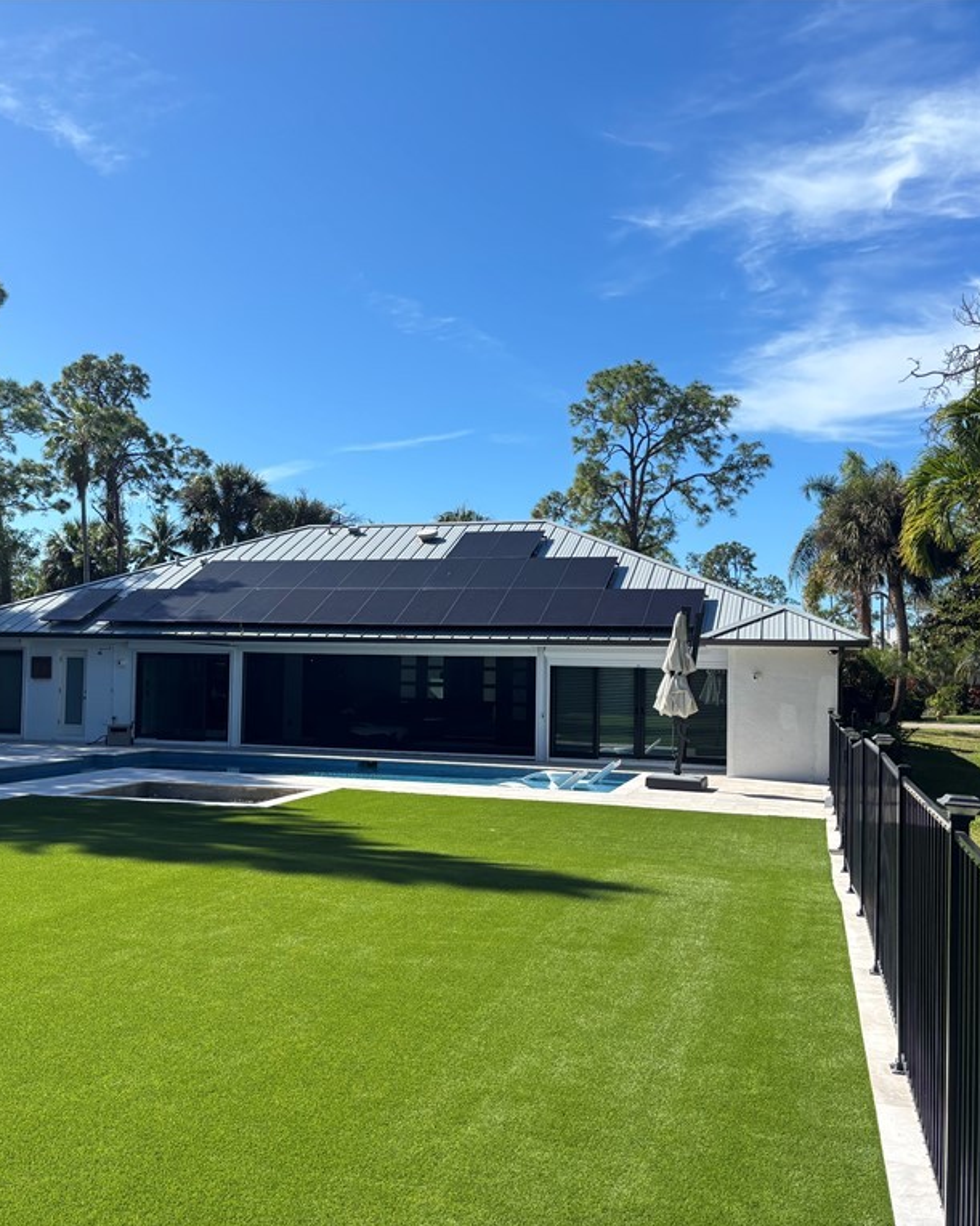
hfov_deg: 43.0
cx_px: 372
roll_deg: -1.0
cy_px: 613
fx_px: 1233
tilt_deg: +0.9
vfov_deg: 52.9
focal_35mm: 34
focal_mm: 5.96
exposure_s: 1/3311
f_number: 1.6
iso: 50
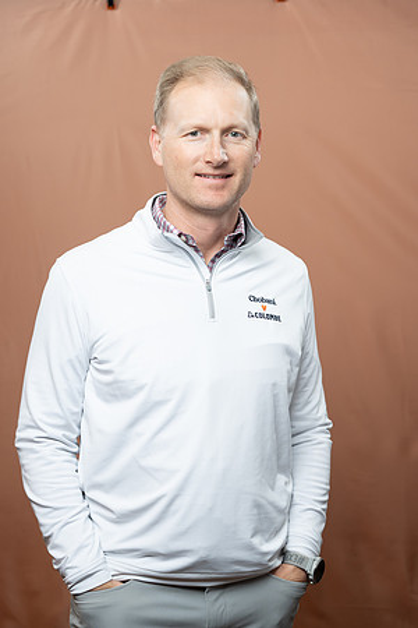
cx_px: 209
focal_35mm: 70
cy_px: 314
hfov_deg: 19.5
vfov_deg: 28.8
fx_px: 1219
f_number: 4
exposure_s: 1/160
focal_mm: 70
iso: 320
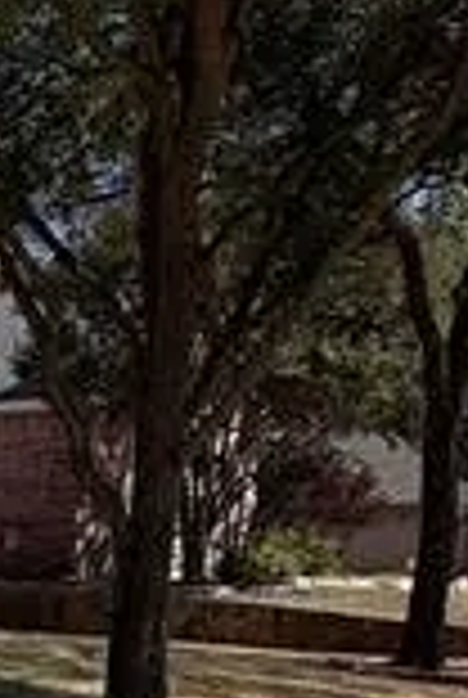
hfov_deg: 13.8
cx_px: -644
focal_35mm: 72
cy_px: 730
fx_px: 1398
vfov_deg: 26.3
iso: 20
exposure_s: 1/1001
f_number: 2.2
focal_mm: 2.22
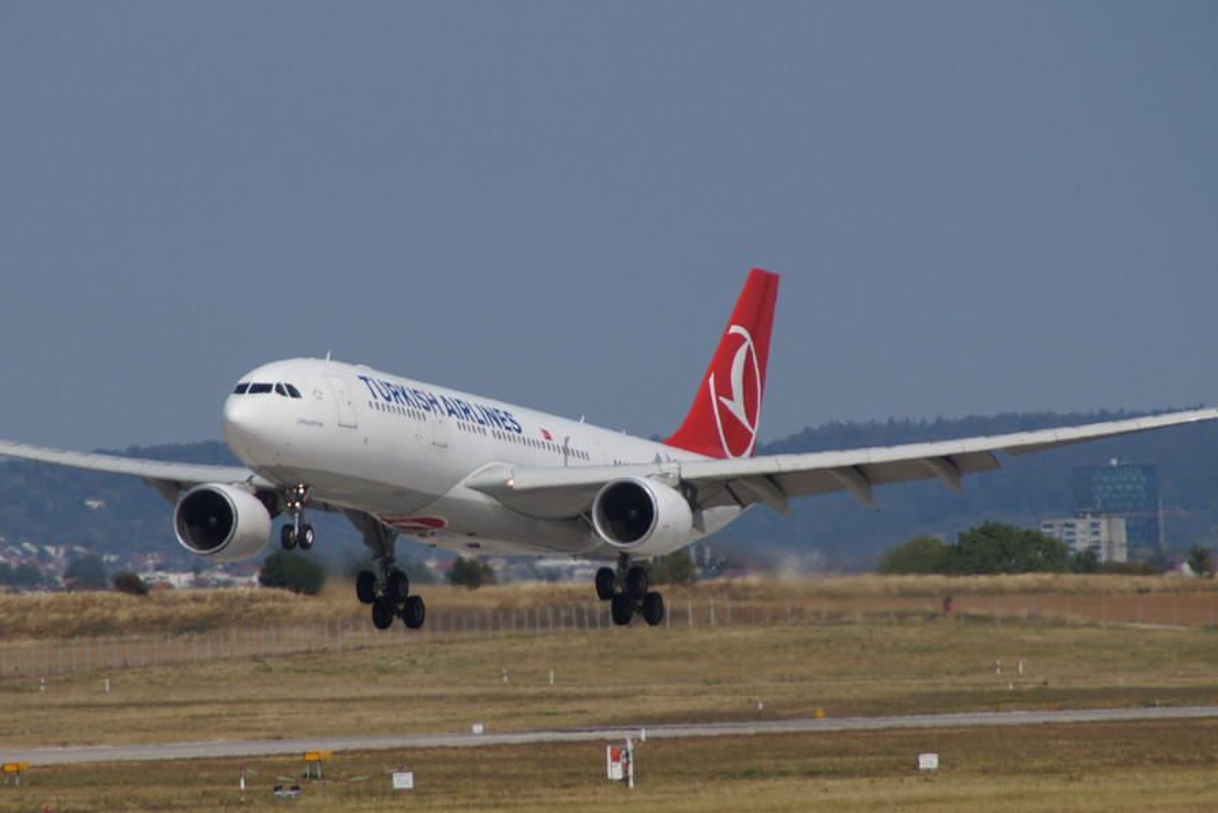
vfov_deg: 4.0
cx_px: 611
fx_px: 11642
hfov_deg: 6.0
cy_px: 452
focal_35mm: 344
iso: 100
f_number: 6.3
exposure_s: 1/800
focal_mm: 200
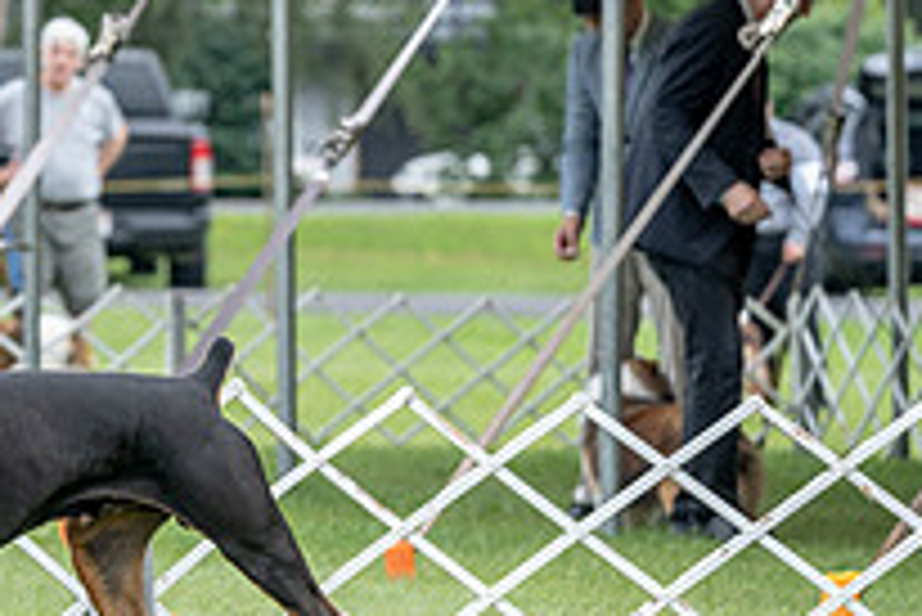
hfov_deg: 5.3
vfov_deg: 3.6
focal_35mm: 384
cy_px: 97
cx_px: -121
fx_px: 9841
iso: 400
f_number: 4.5
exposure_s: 1/640
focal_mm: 136
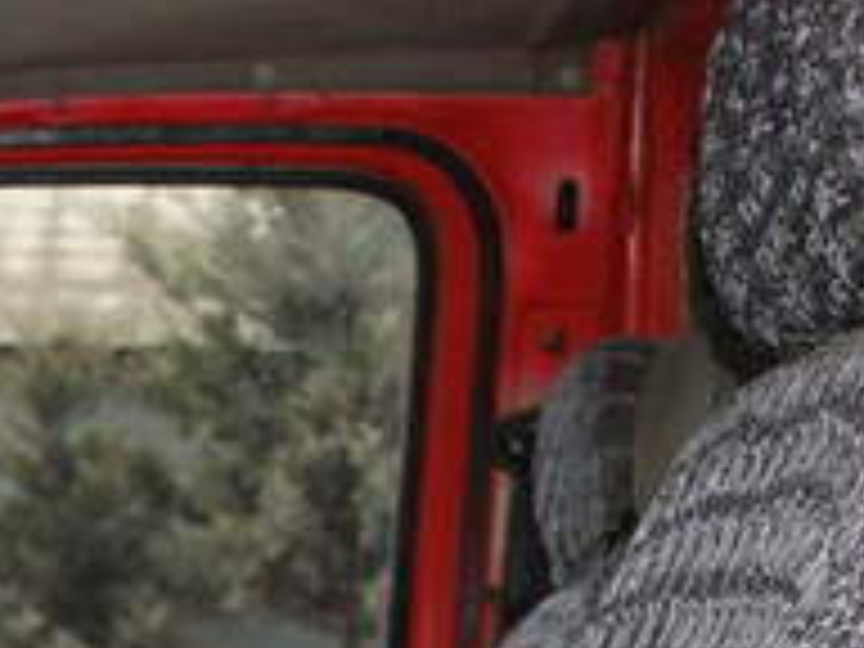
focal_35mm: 109
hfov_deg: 17.5
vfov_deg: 12.8
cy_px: 986
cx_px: -40
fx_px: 2721
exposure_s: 1/60
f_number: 4
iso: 200
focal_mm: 22
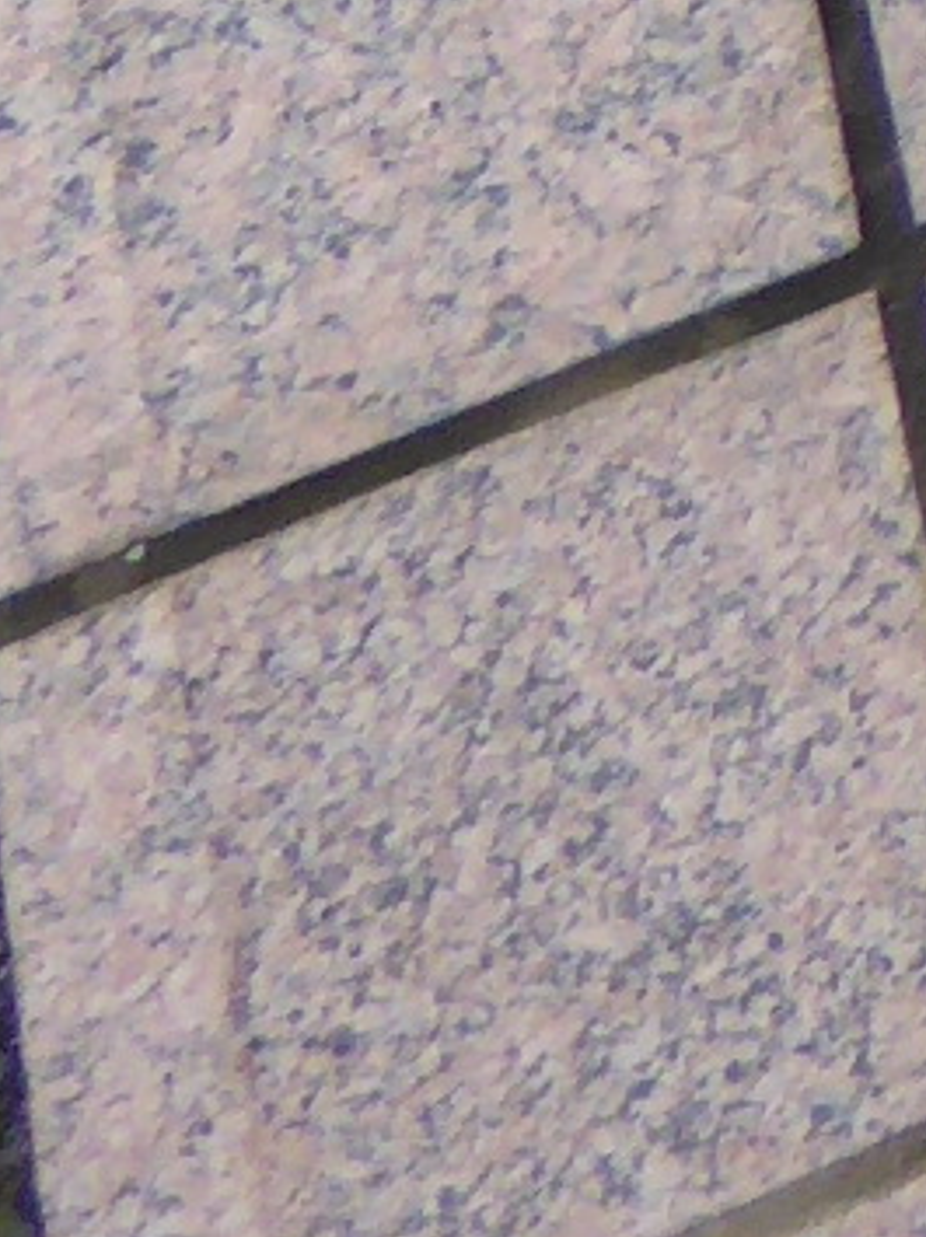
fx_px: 6464
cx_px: 4267
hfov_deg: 6.1
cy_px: -2072
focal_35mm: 181
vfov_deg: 9.3
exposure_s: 1/160
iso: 100
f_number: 3.3
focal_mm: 4.3
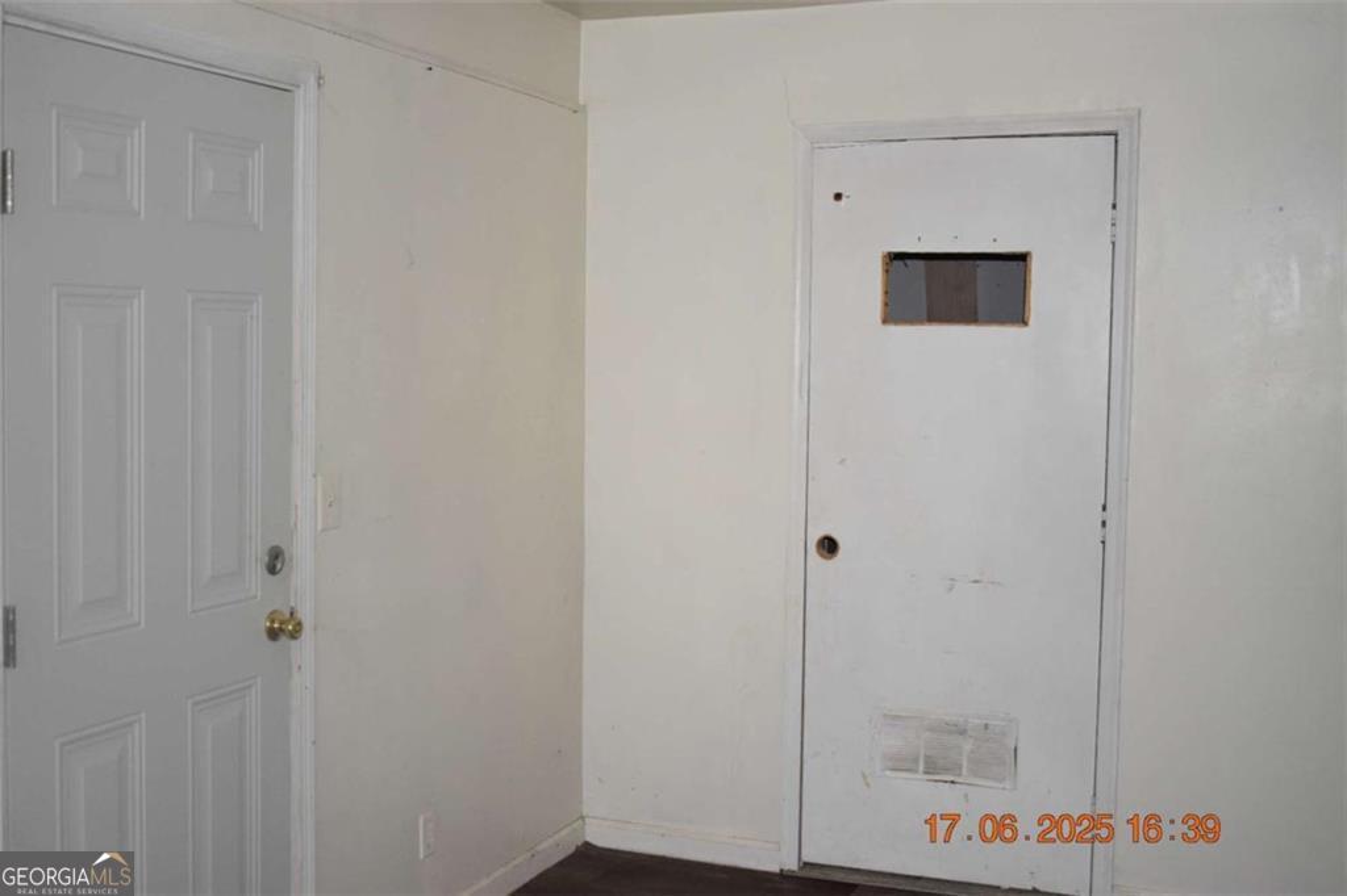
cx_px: 674
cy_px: 448
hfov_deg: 46.4
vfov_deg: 31.9
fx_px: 1571
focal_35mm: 42
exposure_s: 1/125
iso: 800
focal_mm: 28
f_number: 4.2
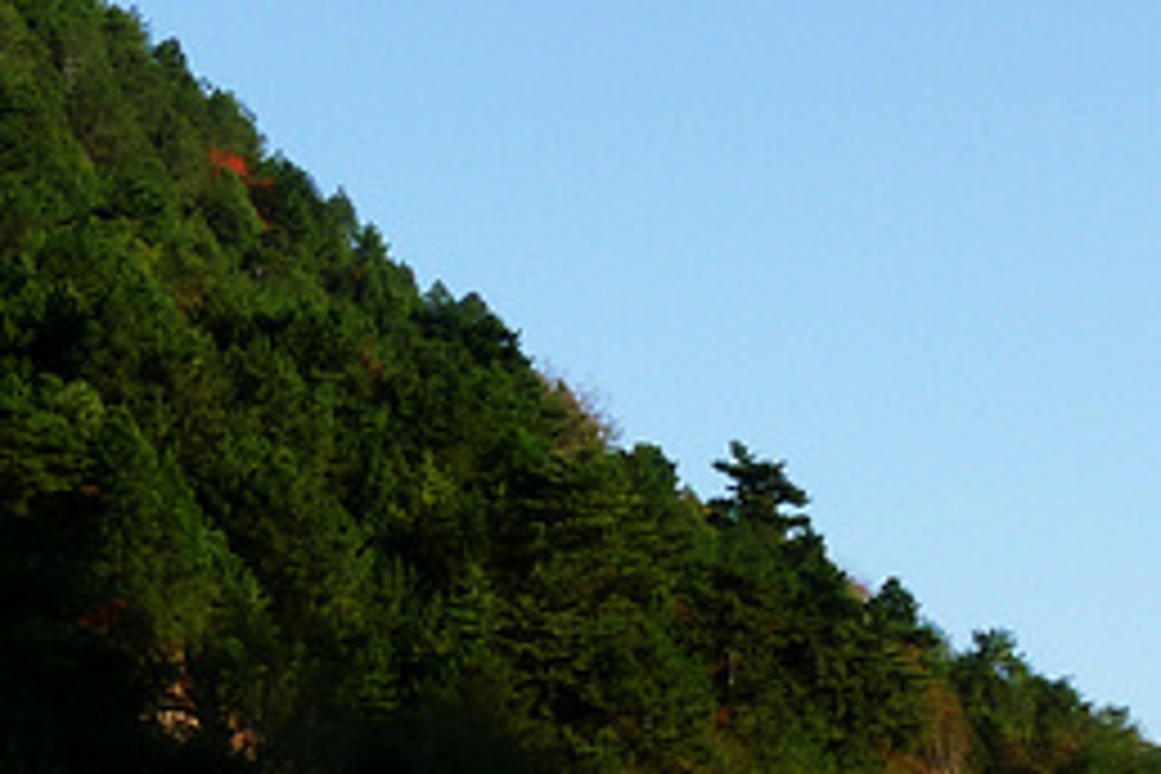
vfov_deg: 8.8
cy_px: -27
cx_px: 1359
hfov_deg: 12.9
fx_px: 4998
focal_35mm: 155
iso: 80
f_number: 5.6
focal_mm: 10.7
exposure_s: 1/250
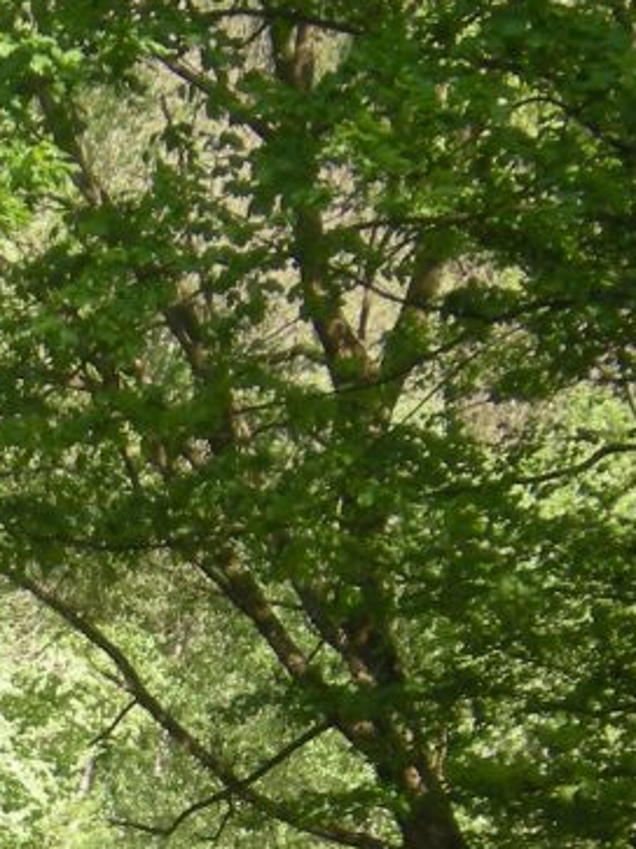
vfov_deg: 8.9
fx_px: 5270
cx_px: -438
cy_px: 1389
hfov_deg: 6.8
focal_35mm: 215
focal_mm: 8.8
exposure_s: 1/92
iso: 64
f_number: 3.8
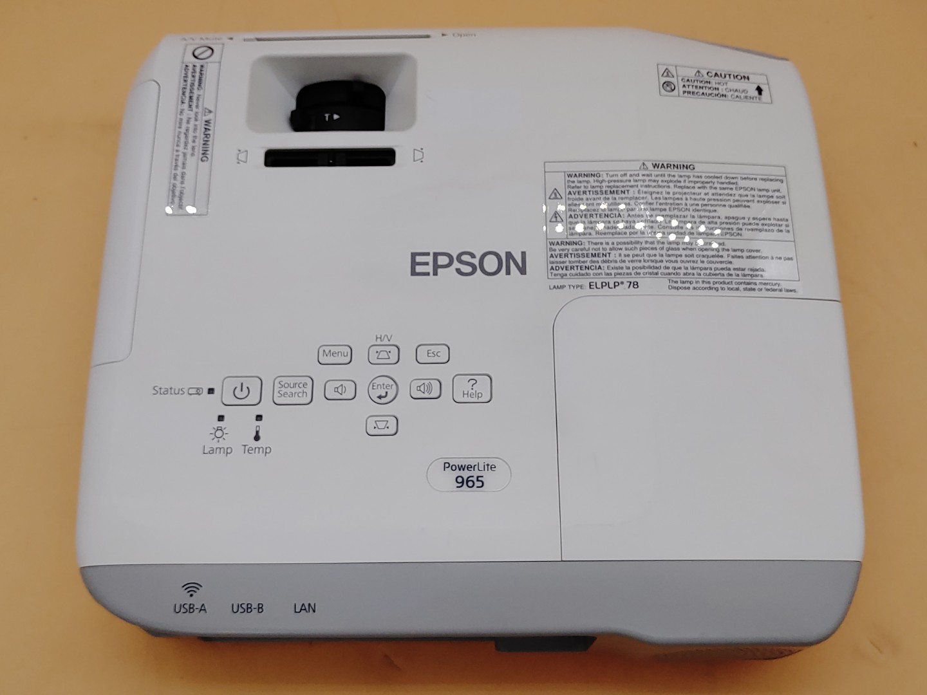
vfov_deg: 36.8
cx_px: 464
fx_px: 1044
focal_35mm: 39
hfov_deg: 47.9
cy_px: 348
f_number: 1.8
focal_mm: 4.36
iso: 50
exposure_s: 1/327
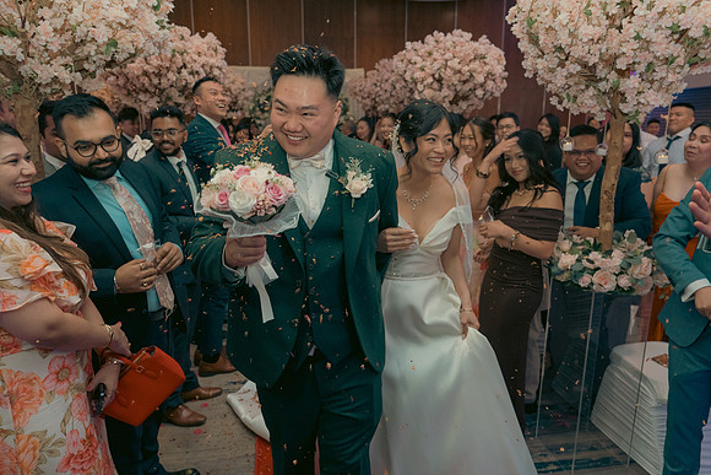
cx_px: 356
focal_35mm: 24
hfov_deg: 73.7
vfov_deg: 53.2
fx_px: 474
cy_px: 238
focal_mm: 24
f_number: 3.5
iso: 2500
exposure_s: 1/160
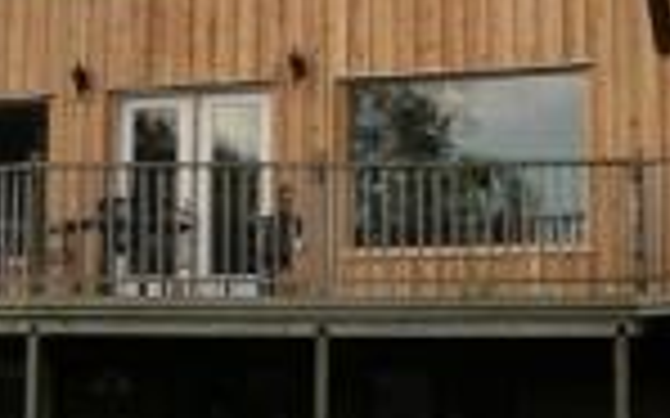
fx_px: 2154
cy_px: 54
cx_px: 247
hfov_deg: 17.7
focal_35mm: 118
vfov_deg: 11.0
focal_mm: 7.8
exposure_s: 1/200
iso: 64
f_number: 3.2
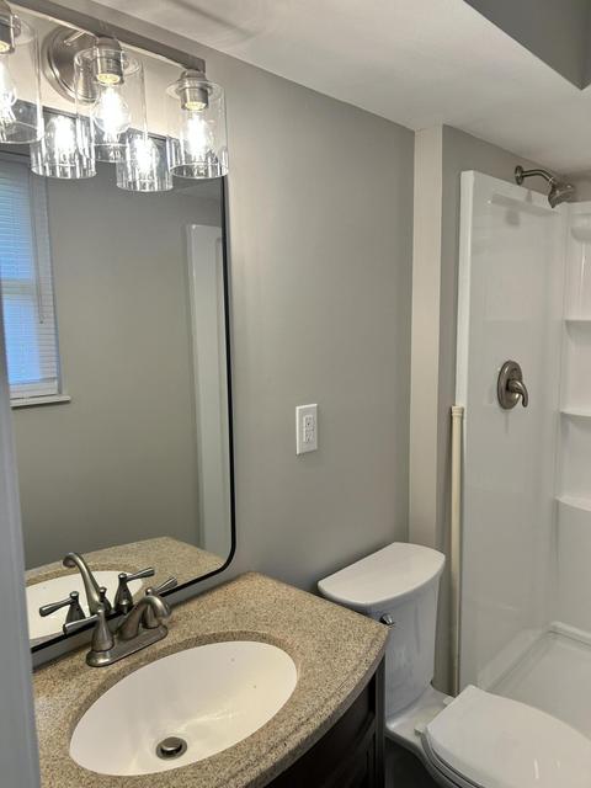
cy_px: 394
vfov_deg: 67.3
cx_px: 296
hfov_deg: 53.1
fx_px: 592
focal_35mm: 26
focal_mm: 5.7
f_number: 1.5
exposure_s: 1/162
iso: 64
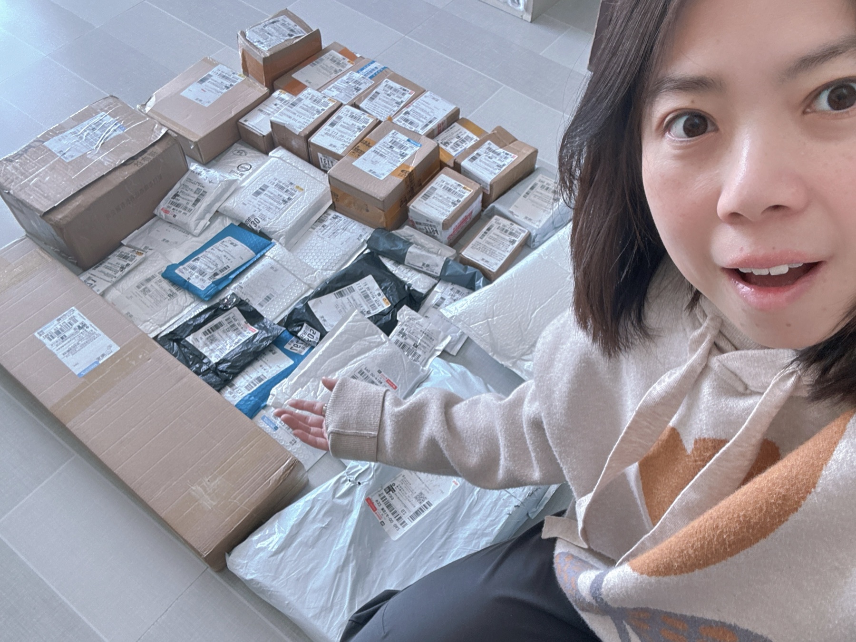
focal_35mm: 23
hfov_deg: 73.9
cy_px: 321
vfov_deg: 58.9
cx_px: 428
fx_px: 569
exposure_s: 1/60
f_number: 1.9
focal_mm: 2.69
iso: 100
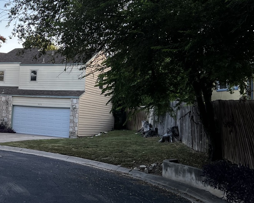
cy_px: 69
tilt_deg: +5.9
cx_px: 13
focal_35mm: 55
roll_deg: -3.6
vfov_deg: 27.5
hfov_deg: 32.0
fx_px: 414
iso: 50
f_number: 1.5
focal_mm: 5.7
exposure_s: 1/678
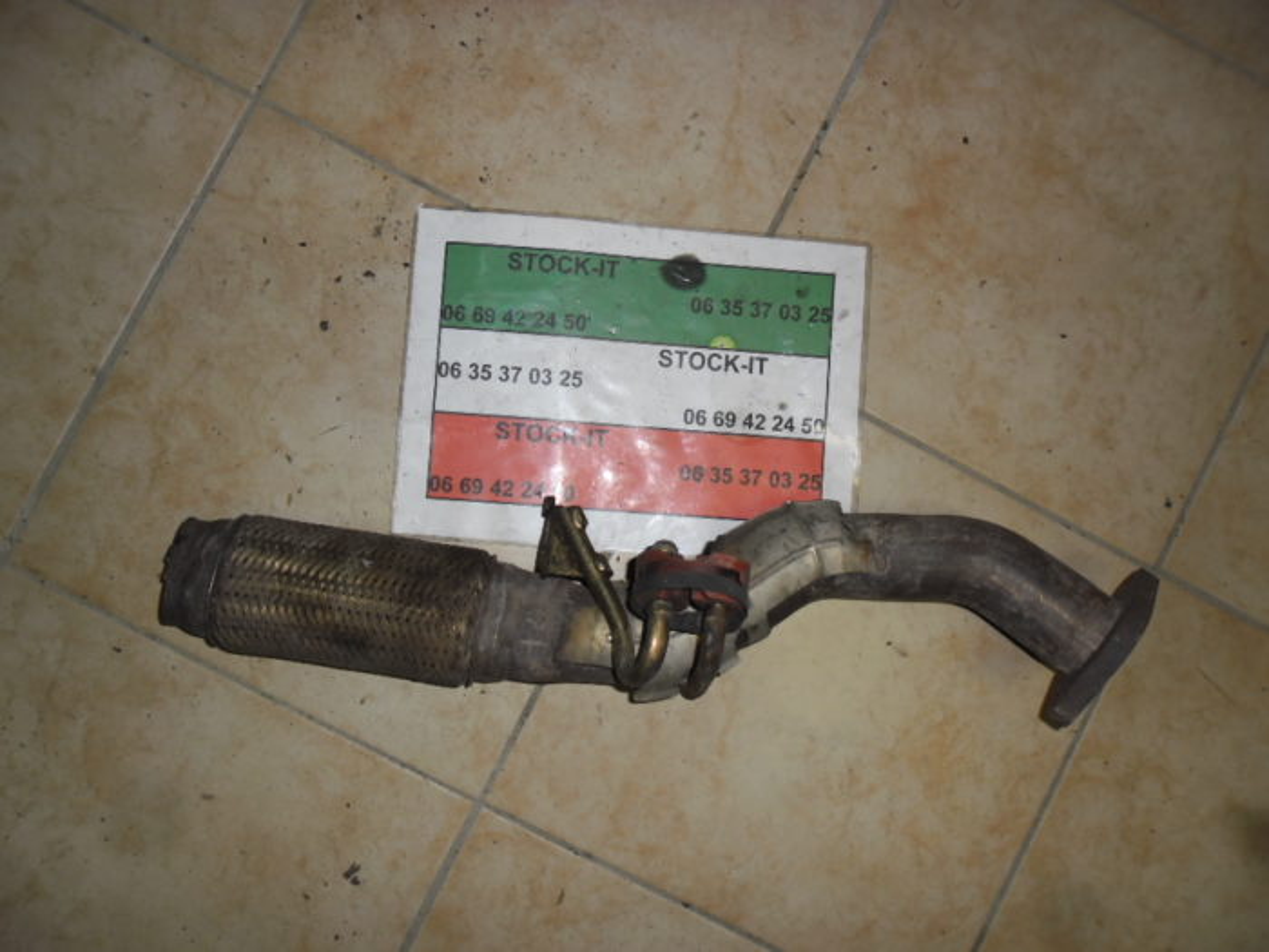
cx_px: 634
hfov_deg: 65.3
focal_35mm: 27
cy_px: 476
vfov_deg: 51.4
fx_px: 990
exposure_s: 1/45
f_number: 3.5
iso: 80
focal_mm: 4.9
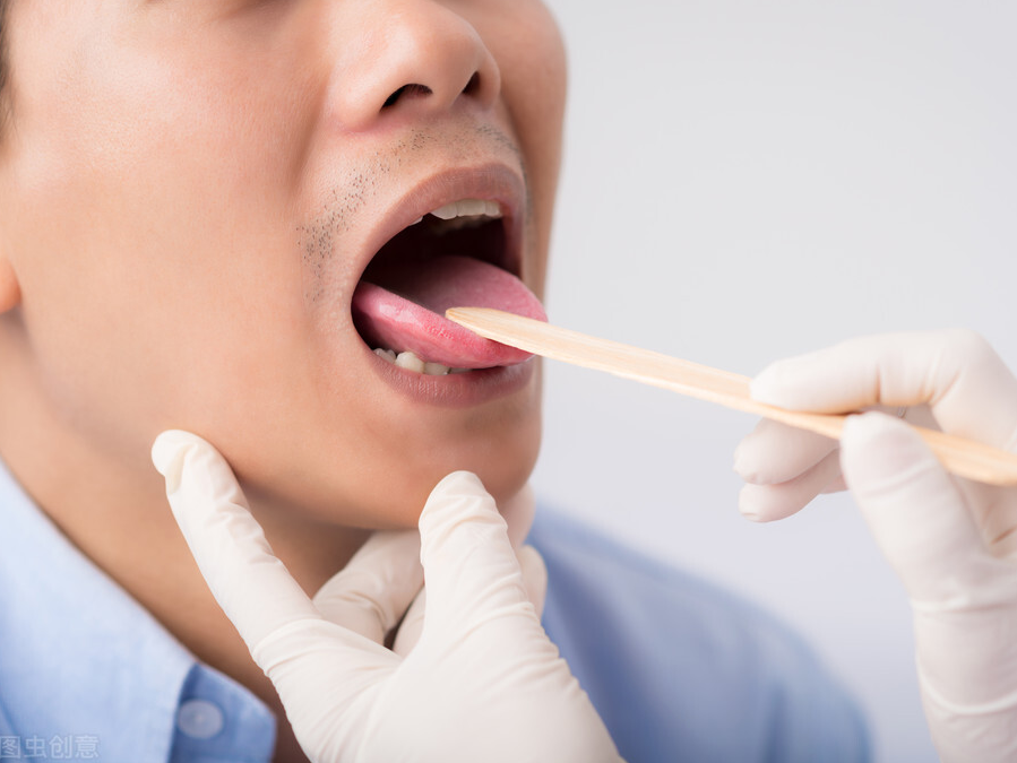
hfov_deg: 21.1
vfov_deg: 15.9
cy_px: 382
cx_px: 572
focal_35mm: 93
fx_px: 2733
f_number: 3.2
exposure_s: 1/250
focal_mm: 85
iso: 100
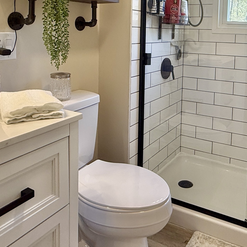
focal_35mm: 36
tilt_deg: -2.8
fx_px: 291
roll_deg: -1.2
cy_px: 48
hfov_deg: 45.4
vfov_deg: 43.8
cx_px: 162
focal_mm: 2.22
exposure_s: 1/127
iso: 125
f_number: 2.2
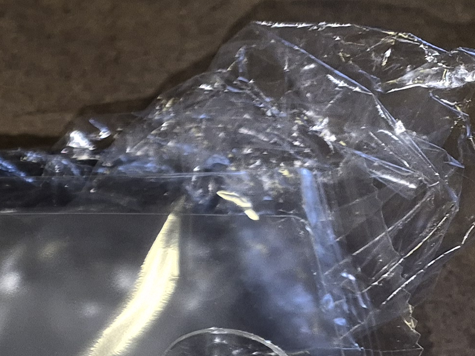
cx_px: -438
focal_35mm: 94
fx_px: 1290
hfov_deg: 16.5
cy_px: 394
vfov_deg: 15.3
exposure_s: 1/26
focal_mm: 5.4
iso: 100
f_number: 1.8
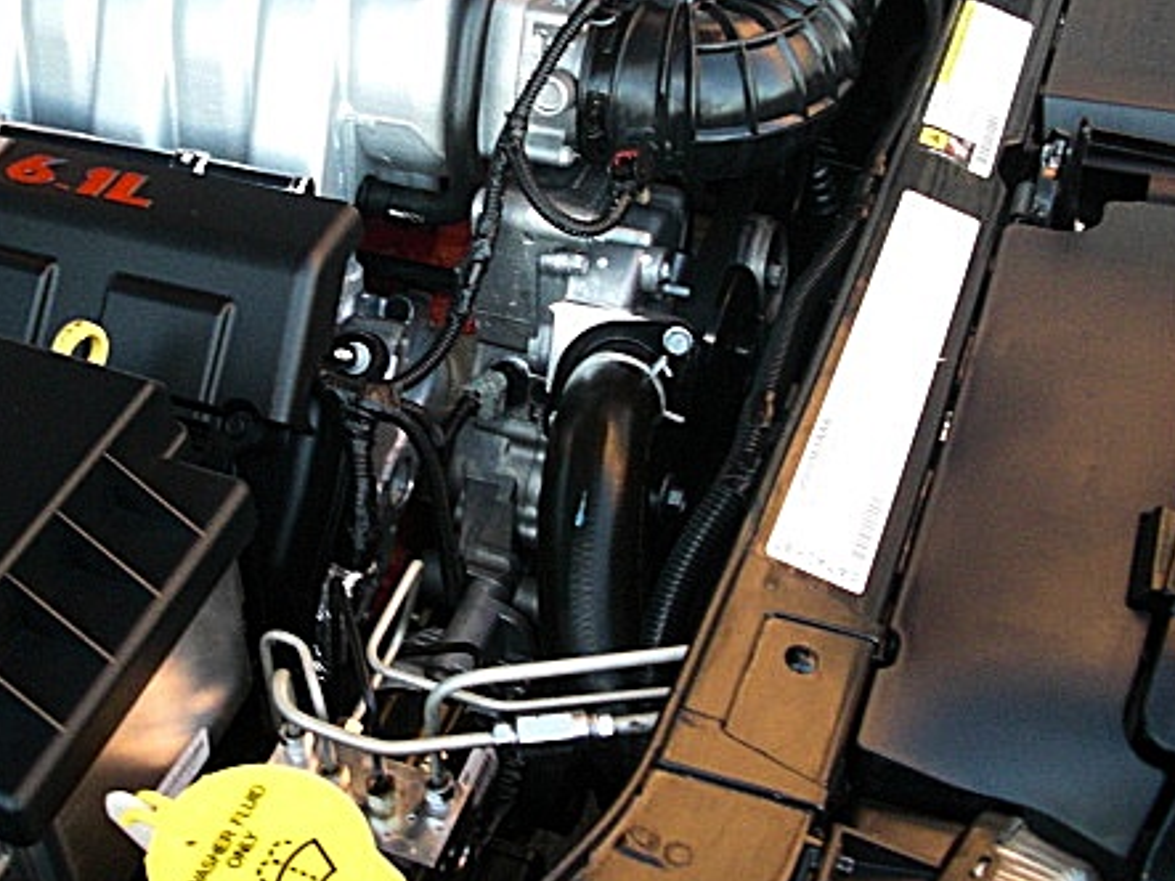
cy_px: 252
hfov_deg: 36.5
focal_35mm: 52
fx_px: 1765
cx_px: 403
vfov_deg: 27.7
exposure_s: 1/60
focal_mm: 6.3
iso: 400
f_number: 2.8
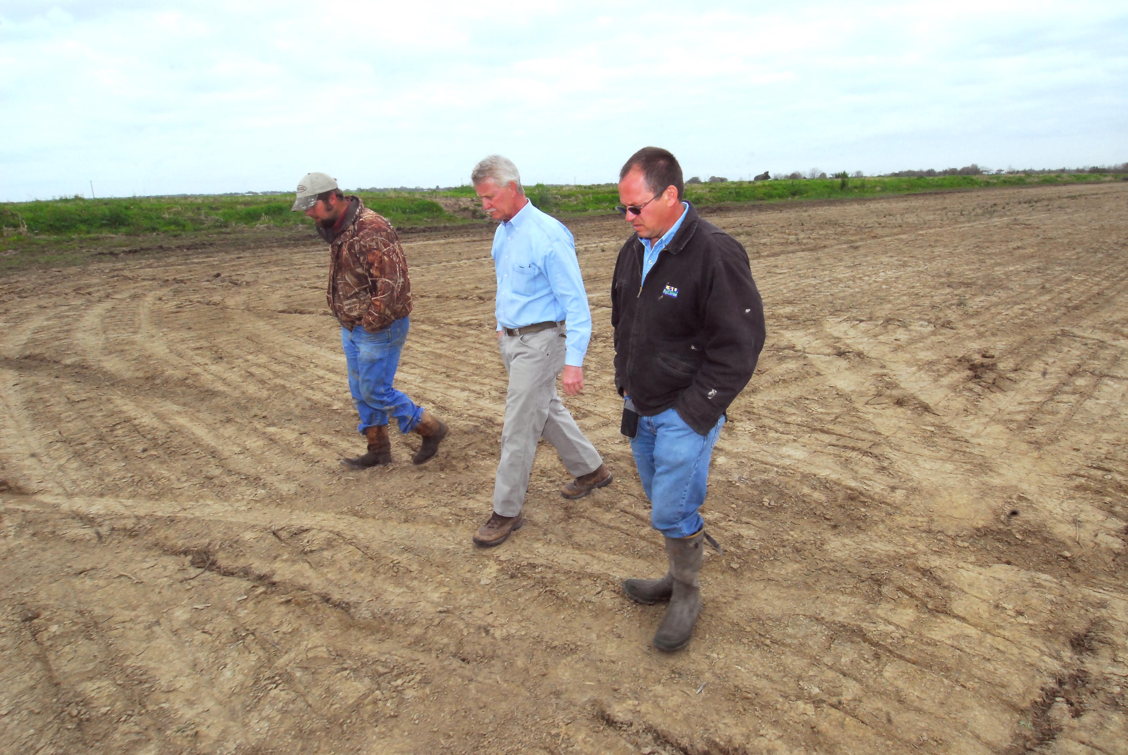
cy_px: 378
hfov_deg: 85.4
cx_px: 564
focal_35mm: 20
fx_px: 612
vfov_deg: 63.4
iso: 500
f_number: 22
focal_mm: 13
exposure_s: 1/100
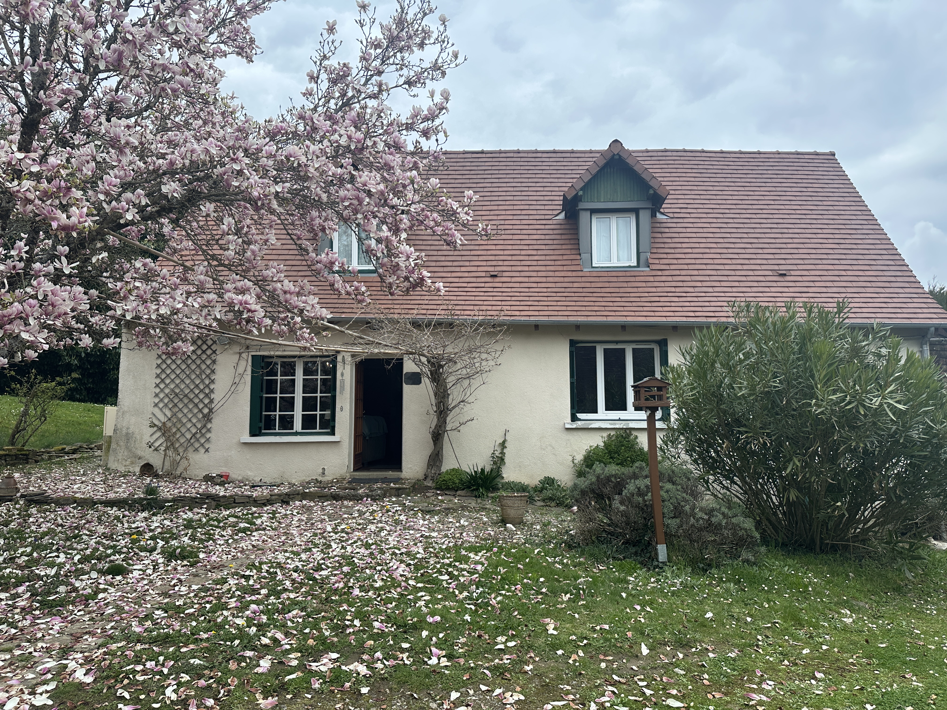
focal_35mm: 24
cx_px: 474
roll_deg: -0.5
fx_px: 657
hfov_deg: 71.6
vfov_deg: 56.8
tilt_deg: +7.5
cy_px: 355
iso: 80
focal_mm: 6.86
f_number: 1.78
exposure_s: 1/1289
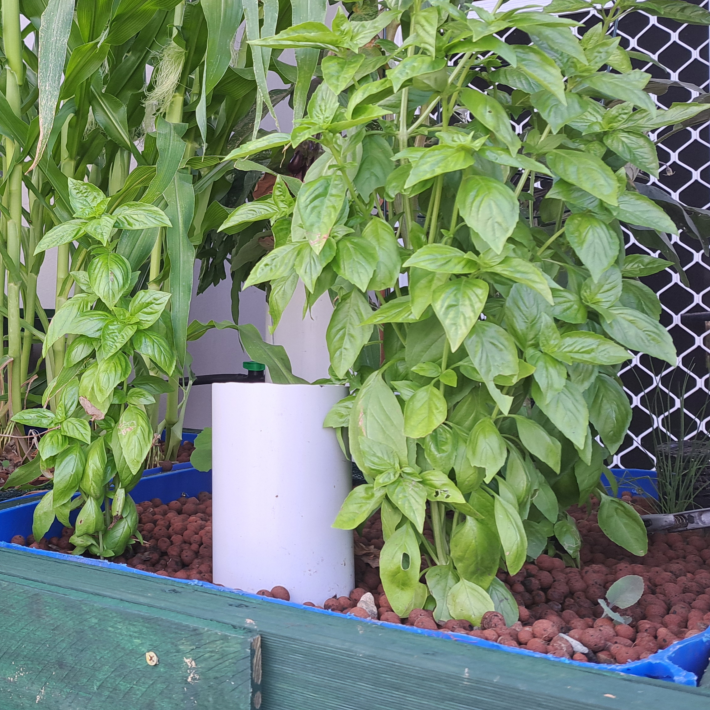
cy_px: 250
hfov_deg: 35.8
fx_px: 998
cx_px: 20
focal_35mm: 43
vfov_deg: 38.8
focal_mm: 5.23
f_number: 1.8
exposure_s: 1/100
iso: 50
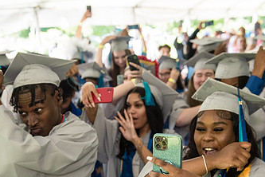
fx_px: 508
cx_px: 145
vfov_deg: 19.5
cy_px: 147
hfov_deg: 29.2
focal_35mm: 69
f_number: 4
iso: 2500
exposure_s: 1/800
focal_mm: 38
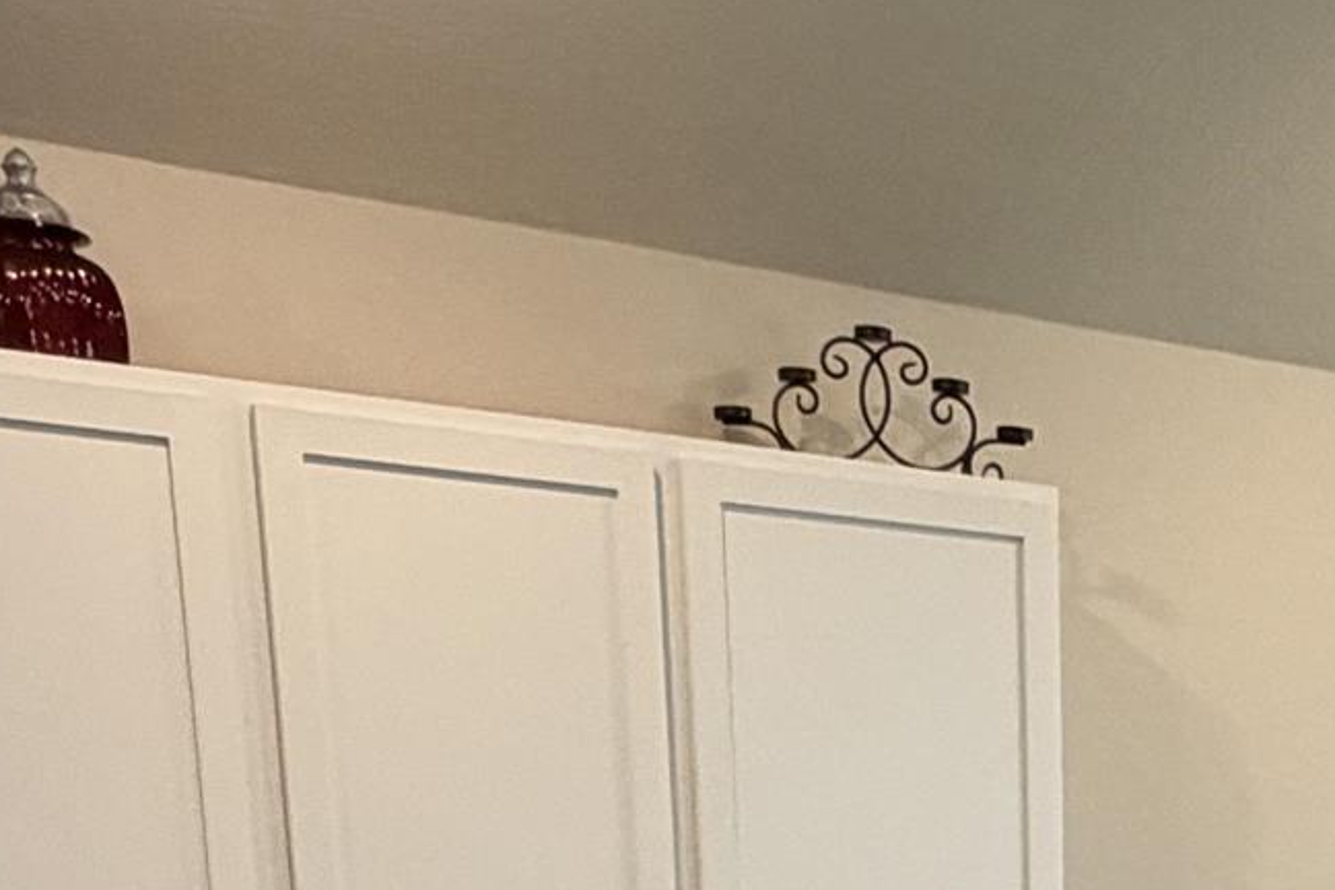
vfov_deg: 16.9
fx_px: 2559
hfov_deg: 26.7
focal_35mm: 69
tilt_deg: -13.5
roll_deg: -0.7
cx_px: 1494
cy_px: 1506
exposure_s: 1/60
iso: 320
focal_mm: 2.22
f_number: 2.2
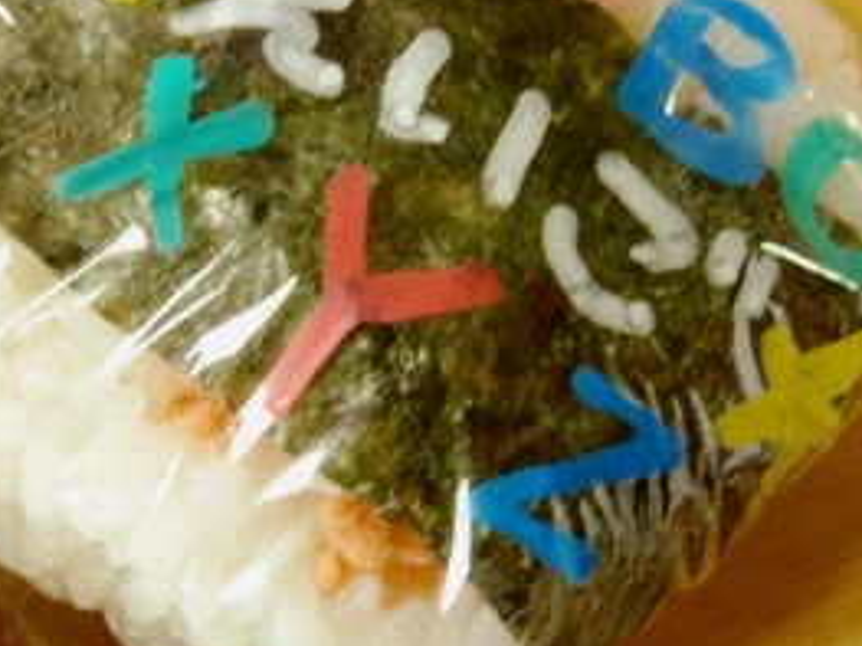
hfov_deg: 32.2
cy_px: 190
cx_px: 411
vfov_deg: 24.2
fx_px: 1493
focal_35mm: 60
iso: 400
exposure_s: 1/13
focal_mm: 6.64
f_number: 4.7
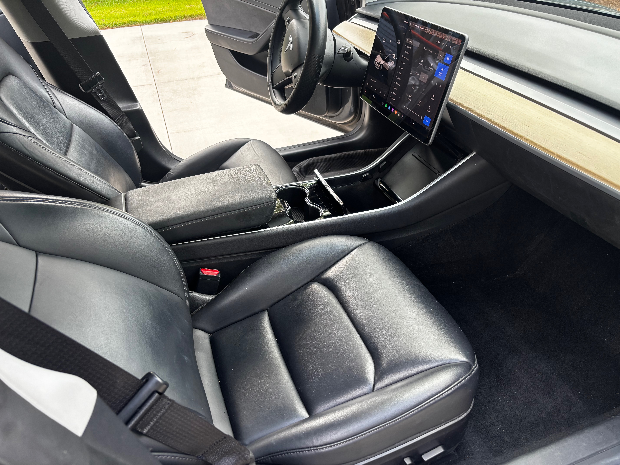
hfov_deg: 67.3
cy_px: 232
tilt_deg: -36.2
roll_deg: +5.1
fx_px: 466
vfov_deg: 53.1
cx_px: 310
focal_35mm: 26
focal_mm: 5.96
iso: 100
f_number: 1.6
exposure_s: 1/121
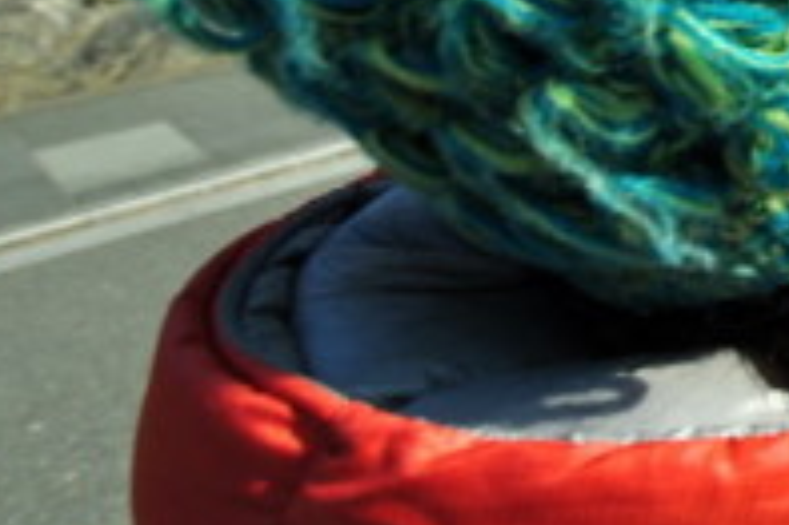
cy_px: -90
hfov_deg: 19.6
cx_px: 1546
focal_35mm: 61
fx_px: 1336
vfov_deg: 20.9
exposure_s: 1/800
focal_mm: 10
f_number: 6.3
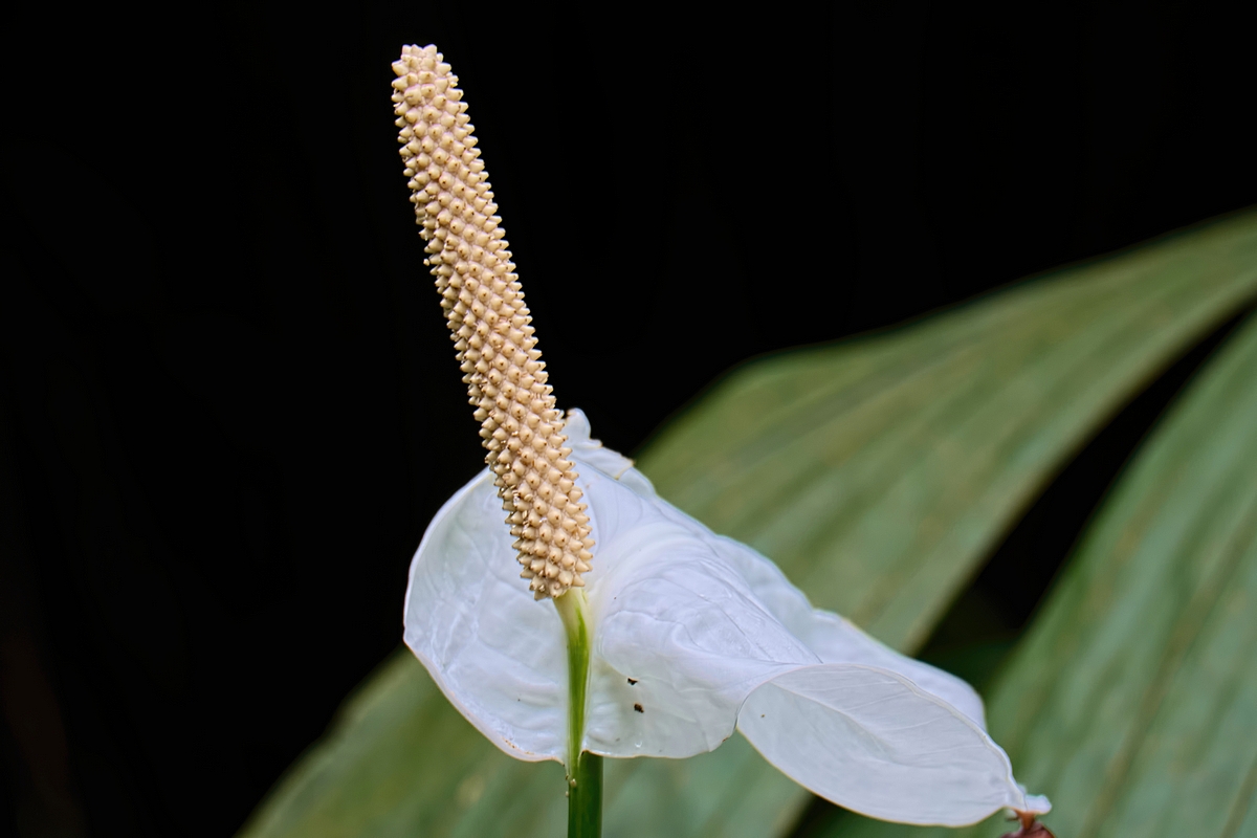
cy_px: 419
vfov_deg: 1.5
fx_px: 31423
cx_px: 628
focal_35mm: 900
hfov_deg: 2.3
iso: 800
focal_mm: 600
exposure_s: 1/100
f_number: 6.3
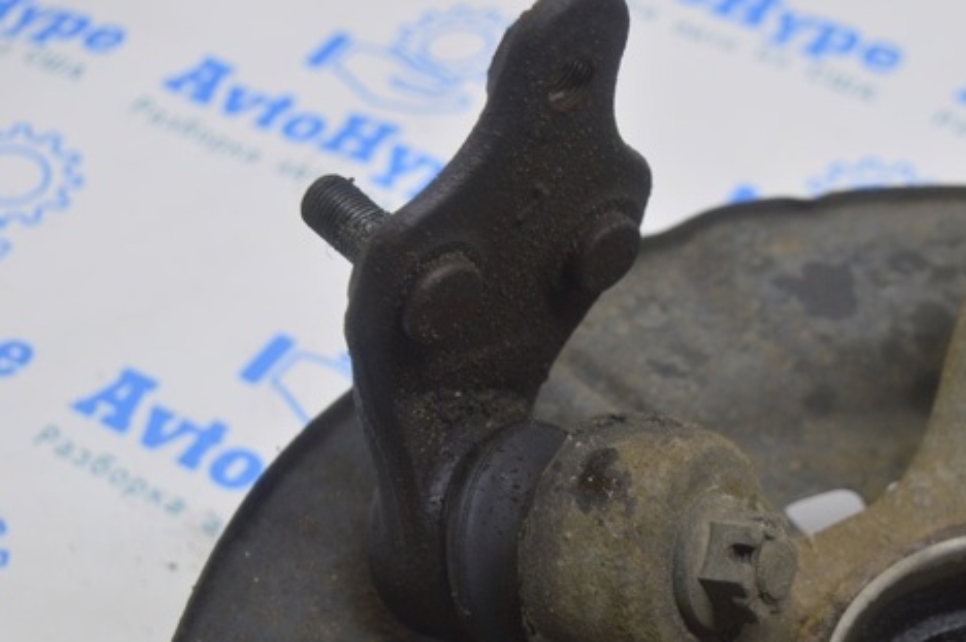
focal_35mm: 82
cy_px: 352
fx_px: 2198
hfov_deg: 24.8
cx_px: 510
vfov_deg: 16.6
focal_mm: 40
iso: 400
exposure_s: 1/20
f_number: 5.6
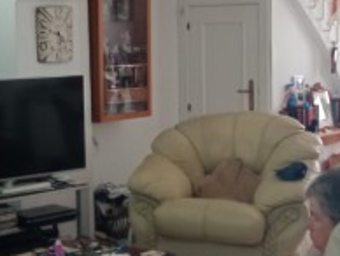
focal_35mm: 89
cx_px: 147
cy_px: 110
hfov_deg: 22.0
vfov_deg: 16.6
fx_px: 875
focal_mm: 3.79
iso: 489
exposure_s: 1/25
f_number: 2.2
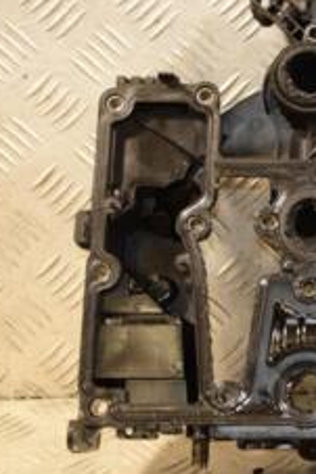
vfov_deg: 19.6
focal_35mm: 103
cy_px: 98
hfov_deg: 12.5
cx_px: 496
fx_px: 1358
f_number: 5
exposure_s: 1/100
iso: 800
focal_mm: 26
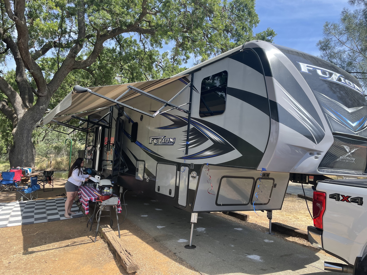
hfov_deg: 67.3
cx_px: 184
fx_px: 276
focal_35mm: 26
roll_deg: -2.5
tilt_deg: +2.9
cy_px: 138
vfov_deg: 53.1
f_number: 1.6
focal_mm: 4.2
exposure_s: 1/868
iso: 32
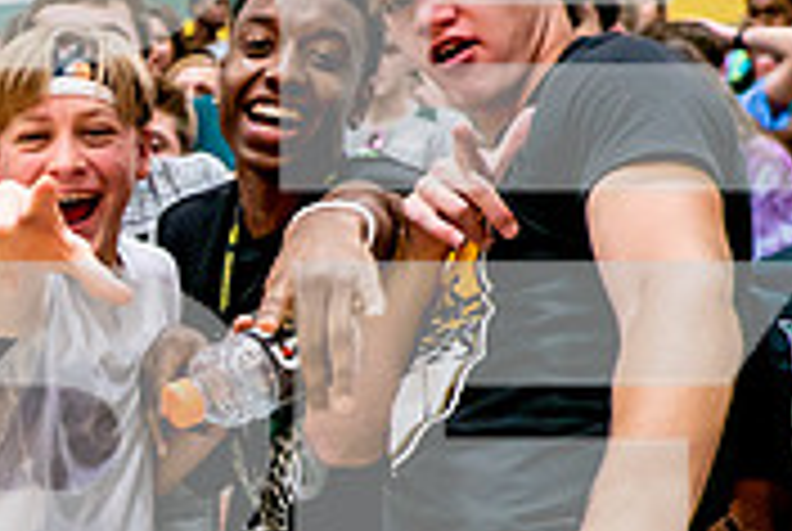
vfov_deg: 17.0
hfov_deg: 22.0
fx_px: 1741
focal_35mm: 79
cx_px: -333
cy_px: 502
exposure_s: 1/750
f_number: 2.8
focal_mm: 24
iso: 2500
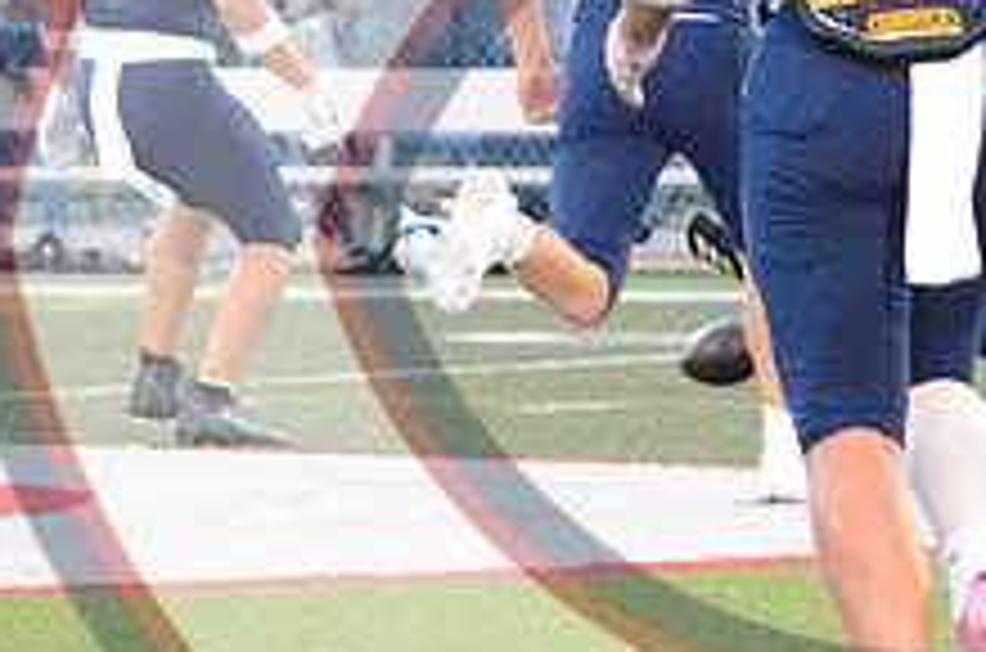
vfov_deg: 2.5
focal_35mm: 555
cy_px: 238
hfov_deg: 3.7
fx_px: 15168
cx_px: 923
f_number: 4.8
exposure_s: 1/400
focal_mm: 140
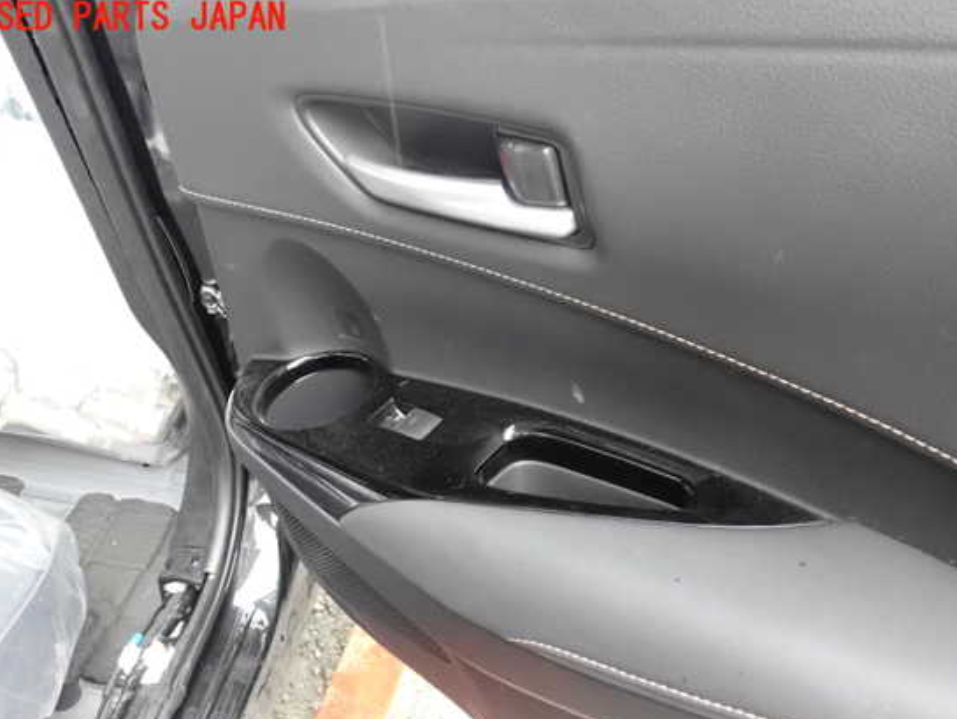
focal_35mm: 33
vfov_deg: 42.9
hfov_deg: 55.3
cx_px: 493
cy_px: 392
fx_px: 913
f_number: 2.3
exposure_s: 1/100
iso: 1600
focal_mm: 5.4
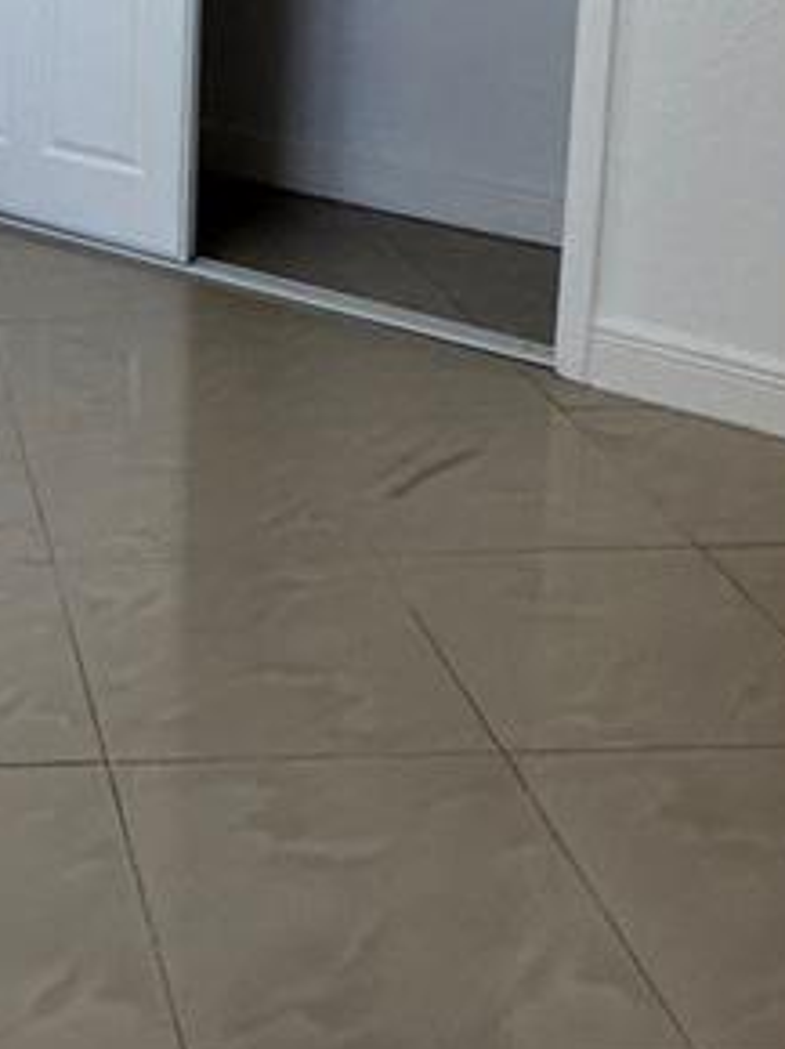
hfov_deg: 23.2
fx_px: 1756
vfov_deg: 30.8
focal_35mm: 58
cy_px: -4
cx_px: -141
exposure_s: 1/120
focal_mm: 2.22
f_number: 2.2
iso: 160
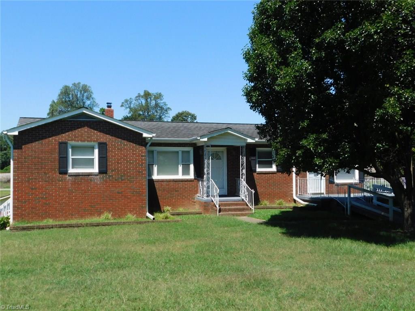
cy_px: 156
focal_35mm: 36
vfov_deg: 39.7
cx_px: 208
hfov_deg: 51.4
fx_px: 432
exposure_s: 1/1000
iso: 125
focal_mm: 6.3
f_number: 3.5
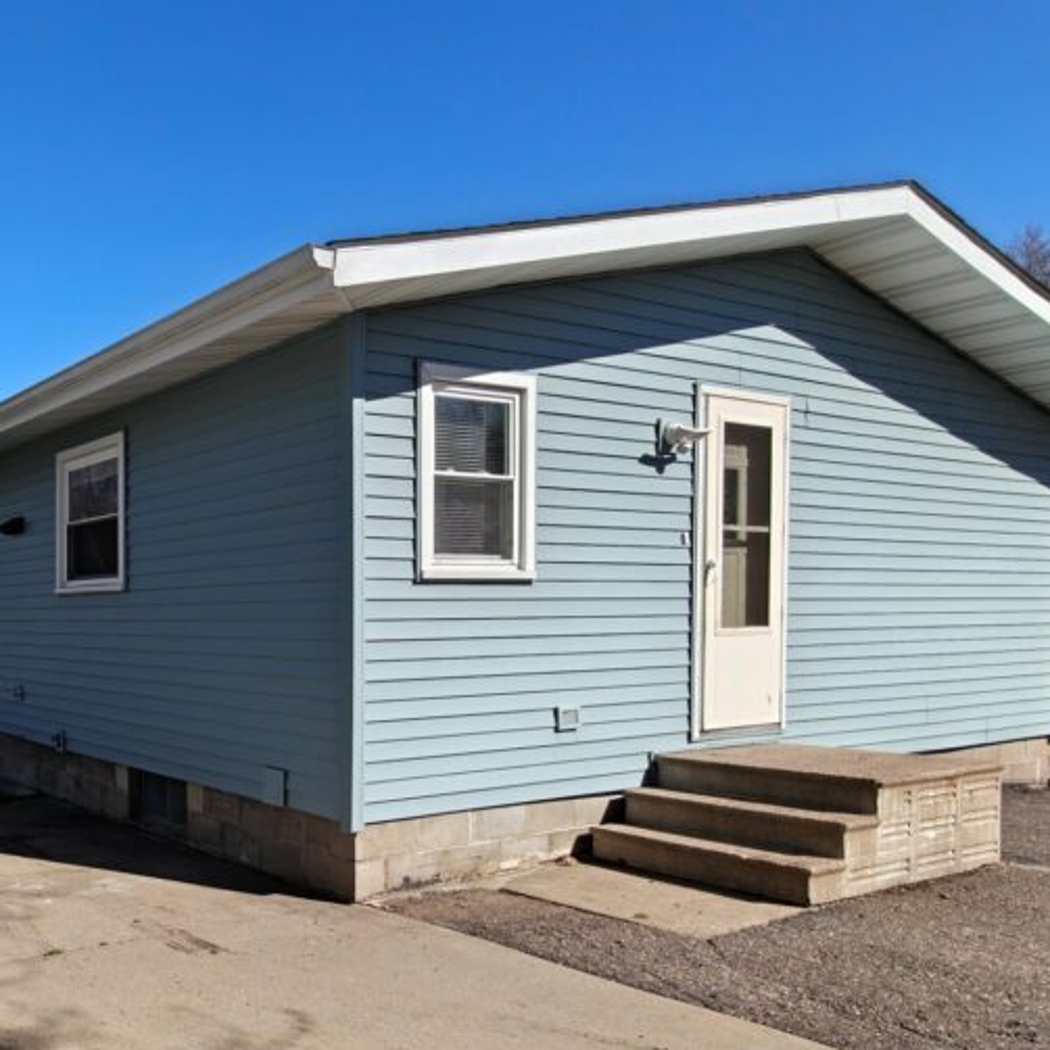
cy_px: 655
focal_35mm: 30
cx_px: 112
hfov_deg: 48.5
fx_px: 1030
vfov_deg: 53.5
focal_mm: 2.31
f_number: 2
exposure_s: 1/2028
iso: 50
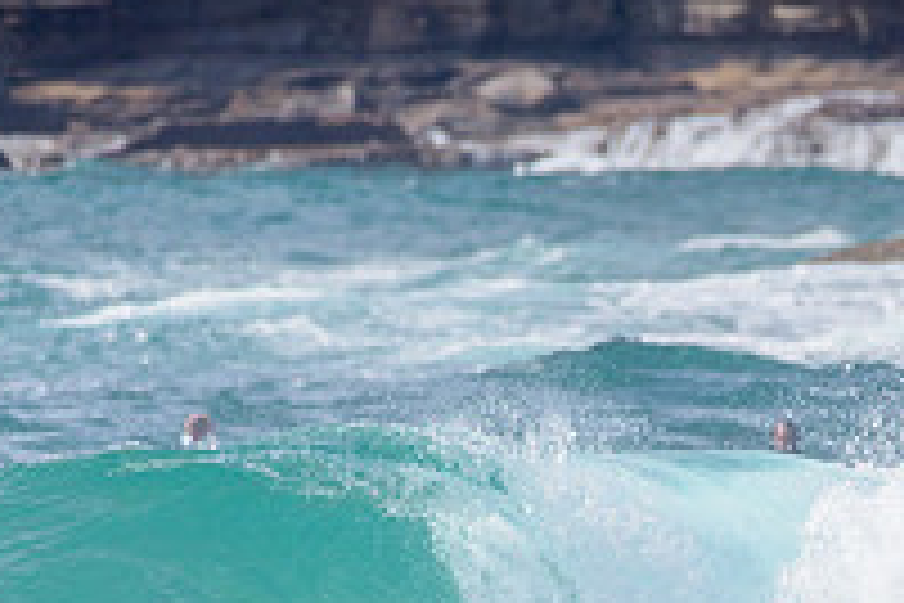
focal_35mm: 1766
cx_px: 848
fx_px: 44343
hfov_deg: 1.2
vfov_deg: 0.8
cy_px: 737
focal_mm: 500
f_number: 5.6
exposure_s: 1/2000
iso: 125
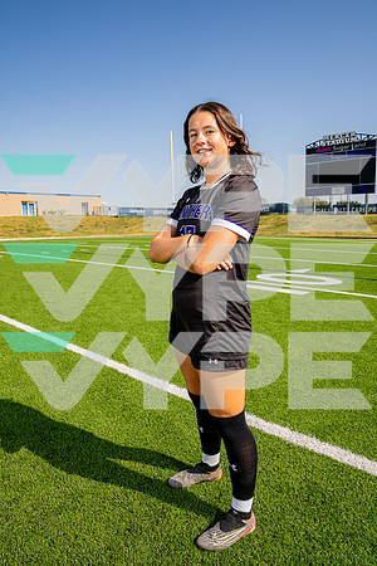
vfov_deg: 73.7
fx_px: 377
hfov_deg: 53.1
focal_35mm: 24
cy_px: 283
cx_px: 188
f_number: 7.1
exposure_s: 1/125
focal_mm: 24
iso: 50
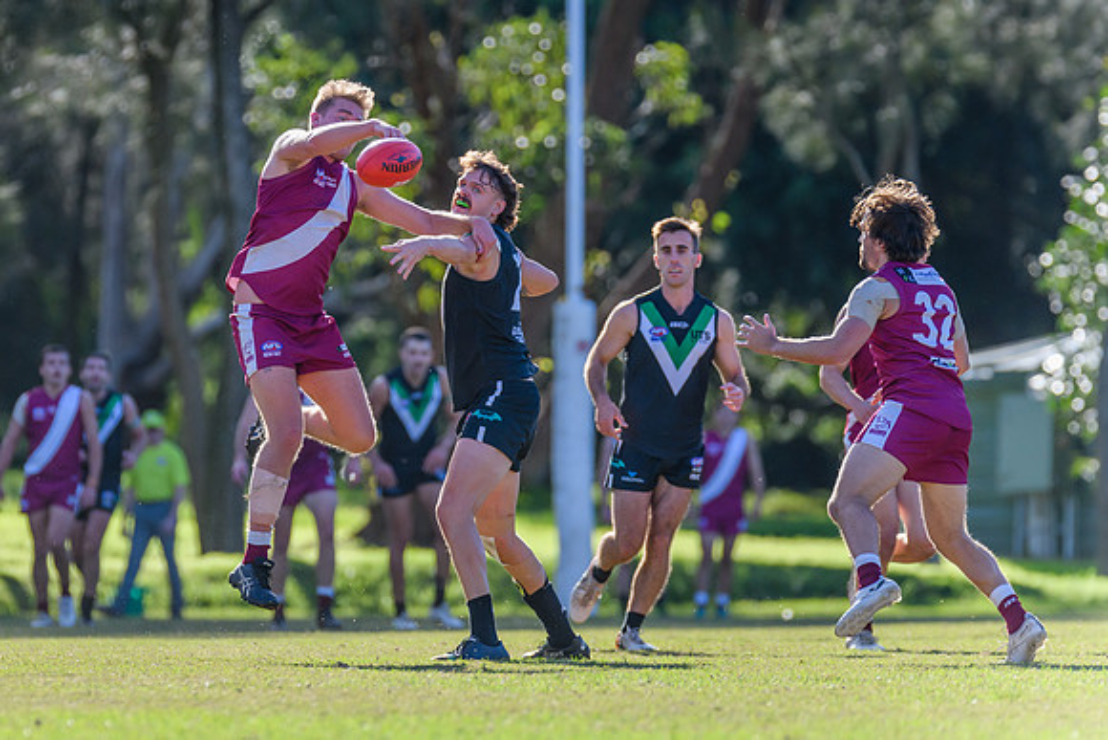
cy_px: 265
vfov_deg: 3.2
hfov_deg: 4.8
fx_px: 13220
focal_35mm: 429
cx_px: 349
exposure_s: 1/2500
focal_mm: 310
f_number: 4
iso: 1000
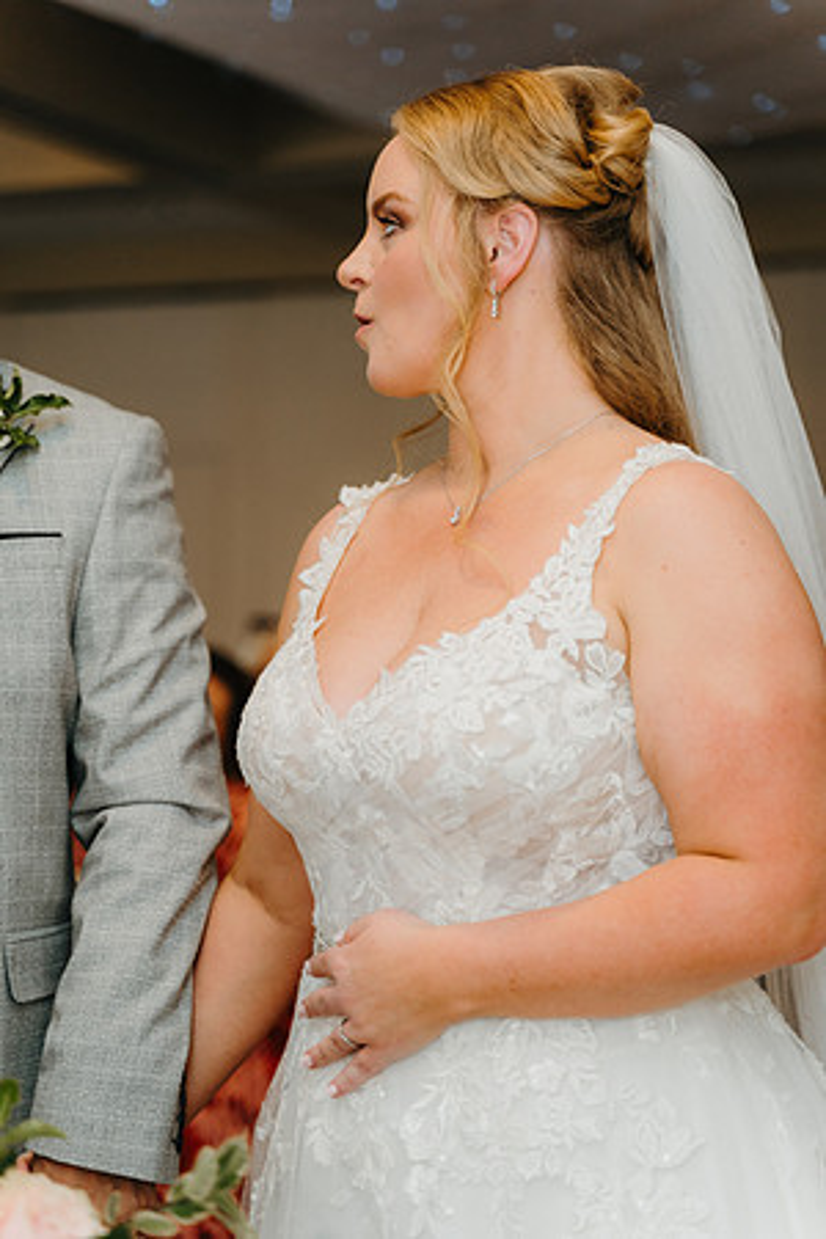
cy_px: 620
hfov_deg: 18.2
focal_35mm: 75
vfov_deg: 27.0
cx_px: 413
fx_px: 2581
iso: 800
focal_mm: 75
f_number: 2.8
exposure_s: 1/160
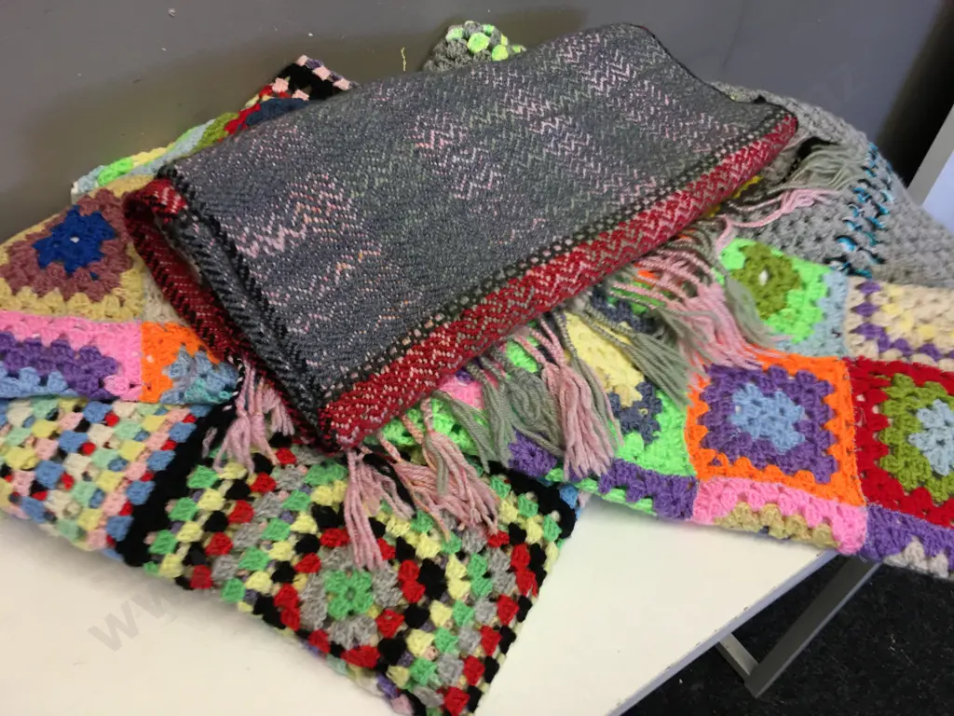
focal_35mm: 29
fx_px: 799
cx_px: 477
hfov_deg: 61.7
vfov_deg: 48.2
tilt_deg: -46.1
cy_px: 358
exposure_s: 1/33
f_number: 2.2
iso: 40
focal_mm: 4.15
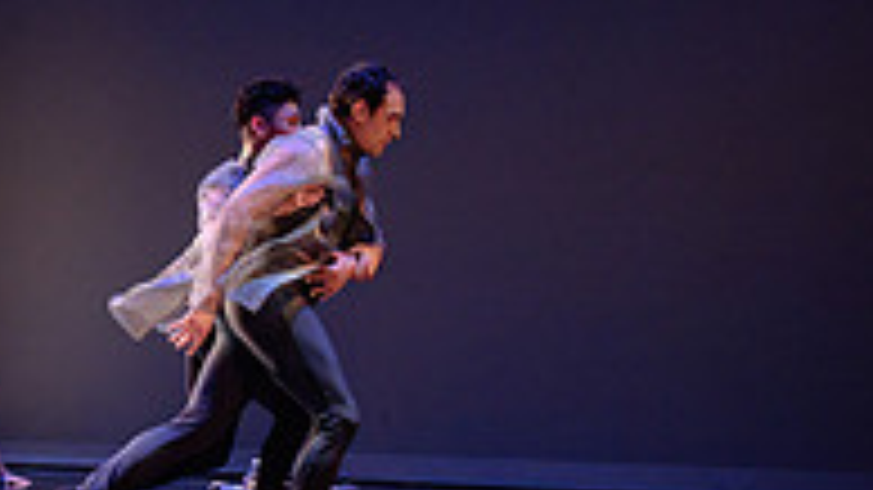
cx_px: 225
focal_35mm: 75
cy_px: 477
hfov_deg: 27.9
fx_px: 1736
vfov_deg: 15.8
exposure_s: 1/400
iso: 1000
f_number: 1.4
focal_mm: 24
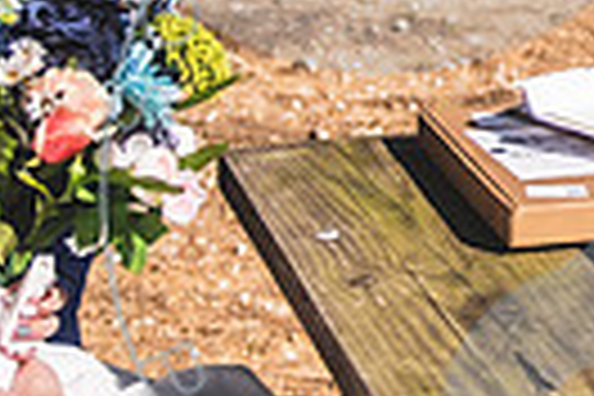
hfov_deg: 15.3
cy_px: -187
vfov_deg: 10.4
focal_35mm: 127
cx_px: 788
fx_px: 2095
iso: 100
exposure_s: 1/2500
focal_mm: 29
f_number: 2.8
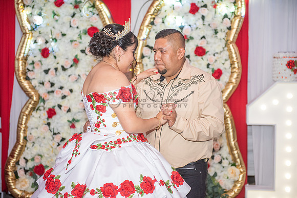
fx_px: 578
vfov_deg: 19.5
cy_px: 99
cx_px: 148
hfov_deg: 28.8
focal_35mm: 70
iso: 800
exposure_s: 1/160
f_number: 3.2
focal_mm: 70
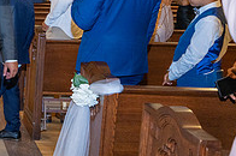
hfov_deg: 22.6
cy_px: 54
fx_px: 517
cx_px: -81
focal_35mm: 79
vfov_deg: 17.2
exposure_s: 1/125
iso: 800
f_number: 2.8
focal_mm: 24
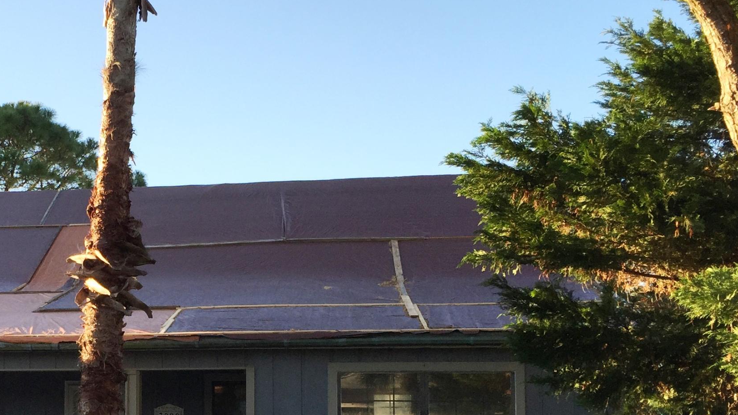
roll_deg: -1.1
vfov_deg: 20.7
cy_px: 362
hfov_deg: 35.4
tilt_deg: +5.2
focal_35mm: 57
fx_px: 1115
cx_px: 145
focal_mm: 4.15
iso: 32
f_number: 2.2
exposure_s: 1/542
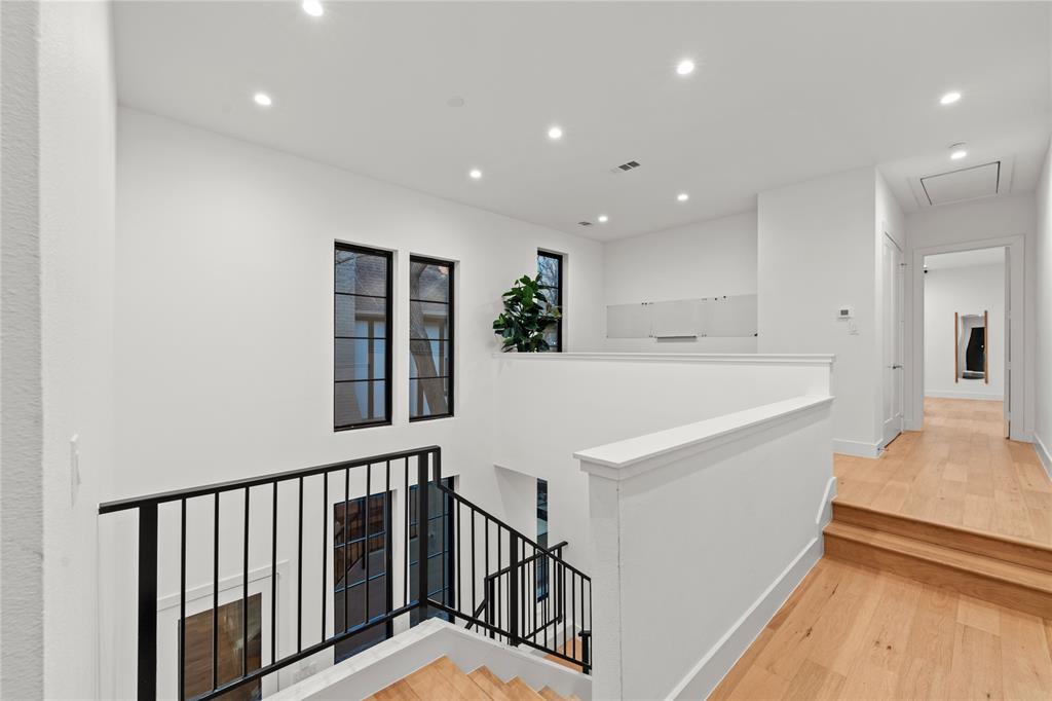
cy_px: 350
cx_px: 526
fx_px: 409
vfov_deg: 81.2
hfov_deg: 104.3
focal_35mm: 14
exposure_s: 1/2.5
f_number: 8
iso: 400
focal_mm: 14
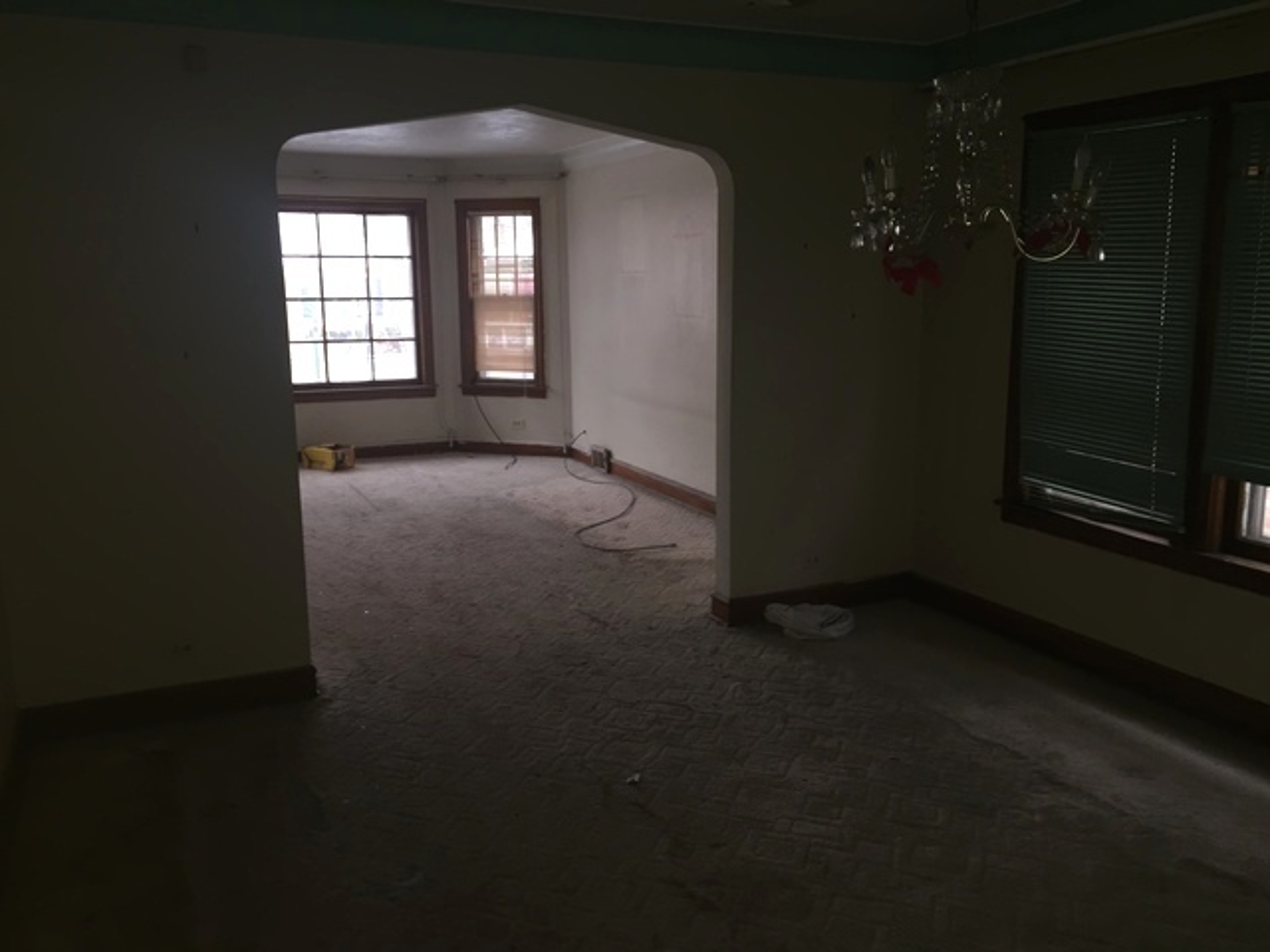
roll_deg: +0.2
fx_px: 1064
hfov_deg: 61.7
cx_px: 635
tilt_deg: -10.6
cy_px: 476
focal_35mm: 29
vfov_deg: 48.2
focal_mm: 4.15
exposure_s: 1/30
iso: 50
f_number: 2.2
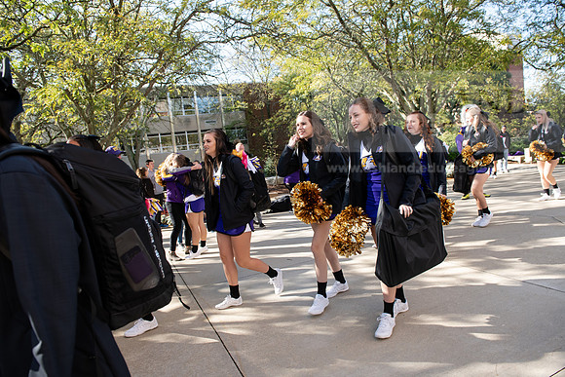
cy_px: 188
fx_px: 377
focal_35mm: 24
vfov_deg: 53.2
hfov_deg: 73.7
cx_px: 282
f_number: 5
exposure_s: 1/320
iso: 320
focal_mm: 24
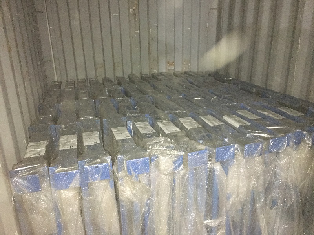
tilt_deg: -18.5
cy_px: 118
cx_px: 157
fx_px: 263
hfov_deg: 61.7
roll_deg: +2.2
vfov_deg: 48.2
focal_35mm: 29
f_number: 2.2
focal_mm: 4.15
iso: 500
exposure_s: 1/17
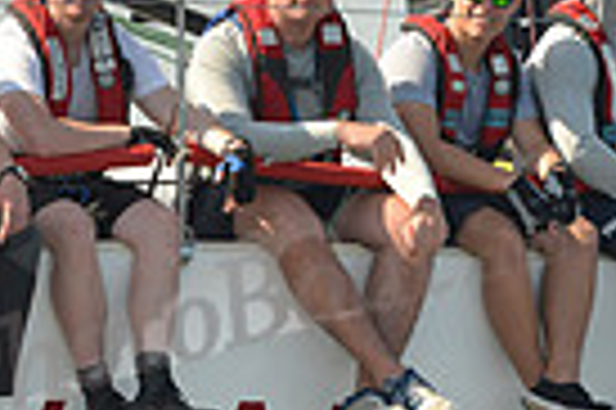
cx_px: -292
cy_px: 137
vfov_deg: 2.4
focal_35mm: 572
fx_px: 9776
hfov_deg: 3.6
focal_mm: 135
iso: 200
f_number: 5.6
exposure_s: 1/1600
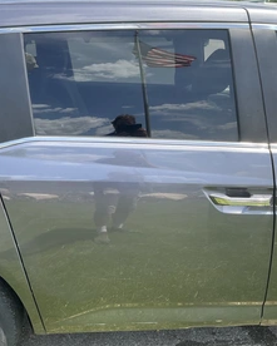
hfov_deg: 36.5
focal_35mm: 41
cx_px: 137
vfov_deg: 44.8
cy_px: 165
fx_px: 420
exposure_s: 1/509
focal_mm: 3
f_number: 1.8
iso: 25
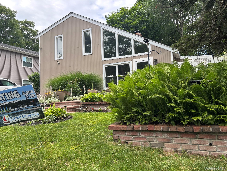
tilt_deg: +5.8
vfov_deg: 53.1
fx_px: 170
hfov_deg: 67.3
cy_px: 86
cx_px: 114
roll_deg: +2.2
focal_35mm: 26
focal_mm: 5.96
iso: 50
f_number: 1.6
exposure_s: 1/335
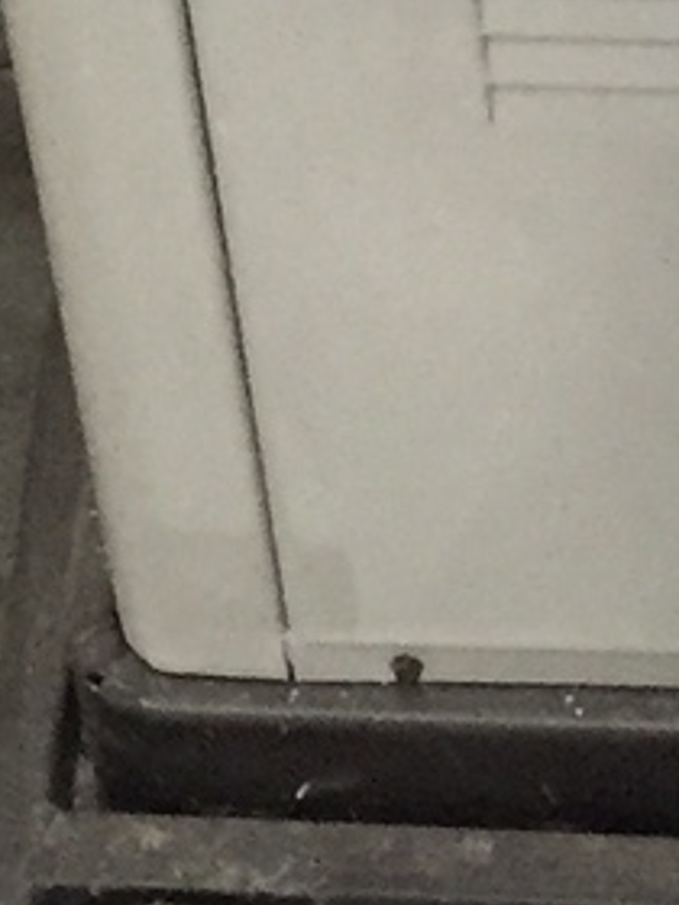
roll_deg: +2.8
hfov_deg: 7.0
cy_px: -2256
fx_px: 5545
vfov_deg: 7.5
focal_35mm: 212
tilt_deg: -32.4
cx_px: 436
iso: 160
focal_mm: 4.15
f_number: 2.2
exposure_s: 1/30
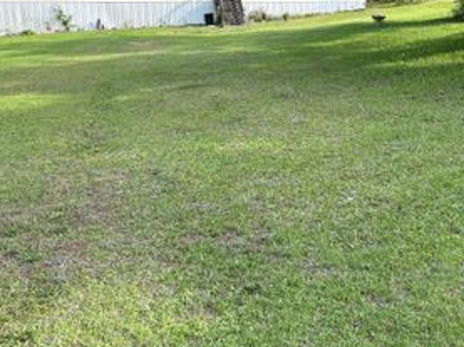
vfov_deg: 30.0
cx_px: 302
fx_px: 629
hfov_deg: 40.1
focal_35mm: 47
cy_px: 66
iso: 50
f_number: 1.6
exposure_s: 1/805
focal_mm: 5.96
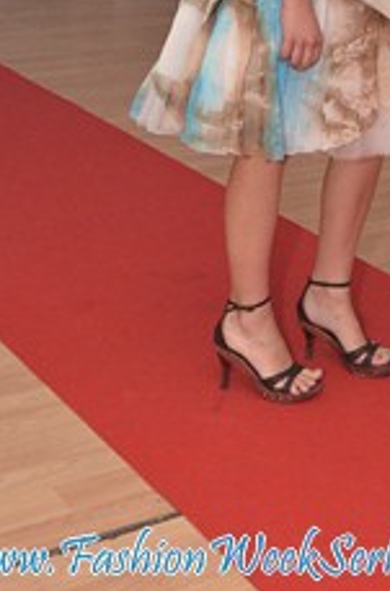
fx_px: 1509
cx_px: 315
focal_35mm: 92
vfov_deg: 21.1
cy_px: -65
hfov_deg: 14.6
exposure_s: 1/100
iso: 1600
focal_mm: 27
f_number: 5.6
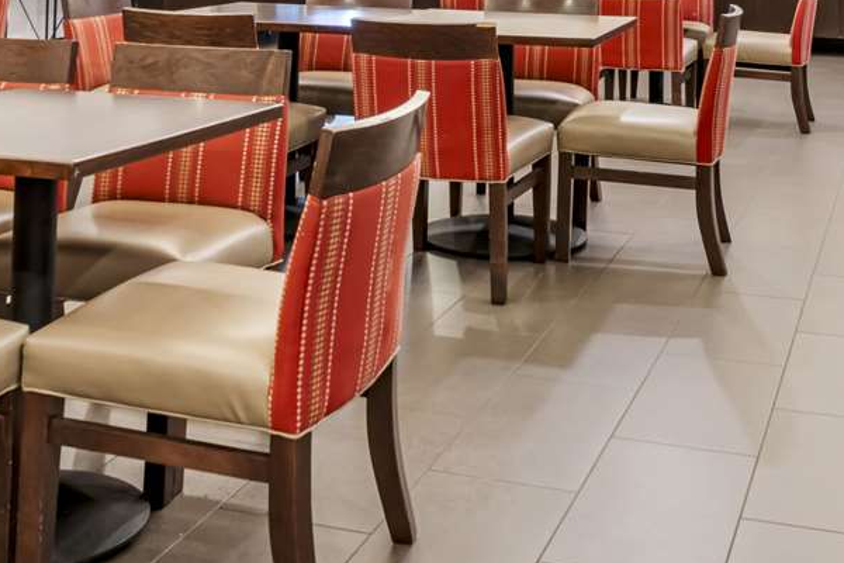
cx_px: 361
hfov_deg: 36.2
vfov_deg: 23.4
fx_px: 1289
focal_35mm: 55
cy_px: -25
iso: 400
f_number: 11
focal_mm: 22
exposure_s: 1/8
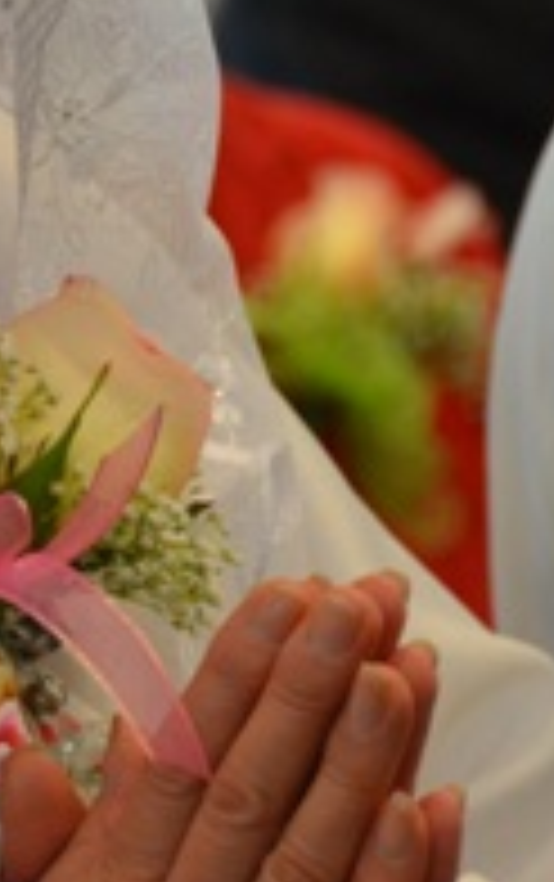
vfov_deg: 3.1
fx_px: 16178
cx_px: -270
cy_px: 81
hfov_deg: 2.0
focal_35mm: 672
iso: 1600
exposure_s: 1/60
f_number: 5.6
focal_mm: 135
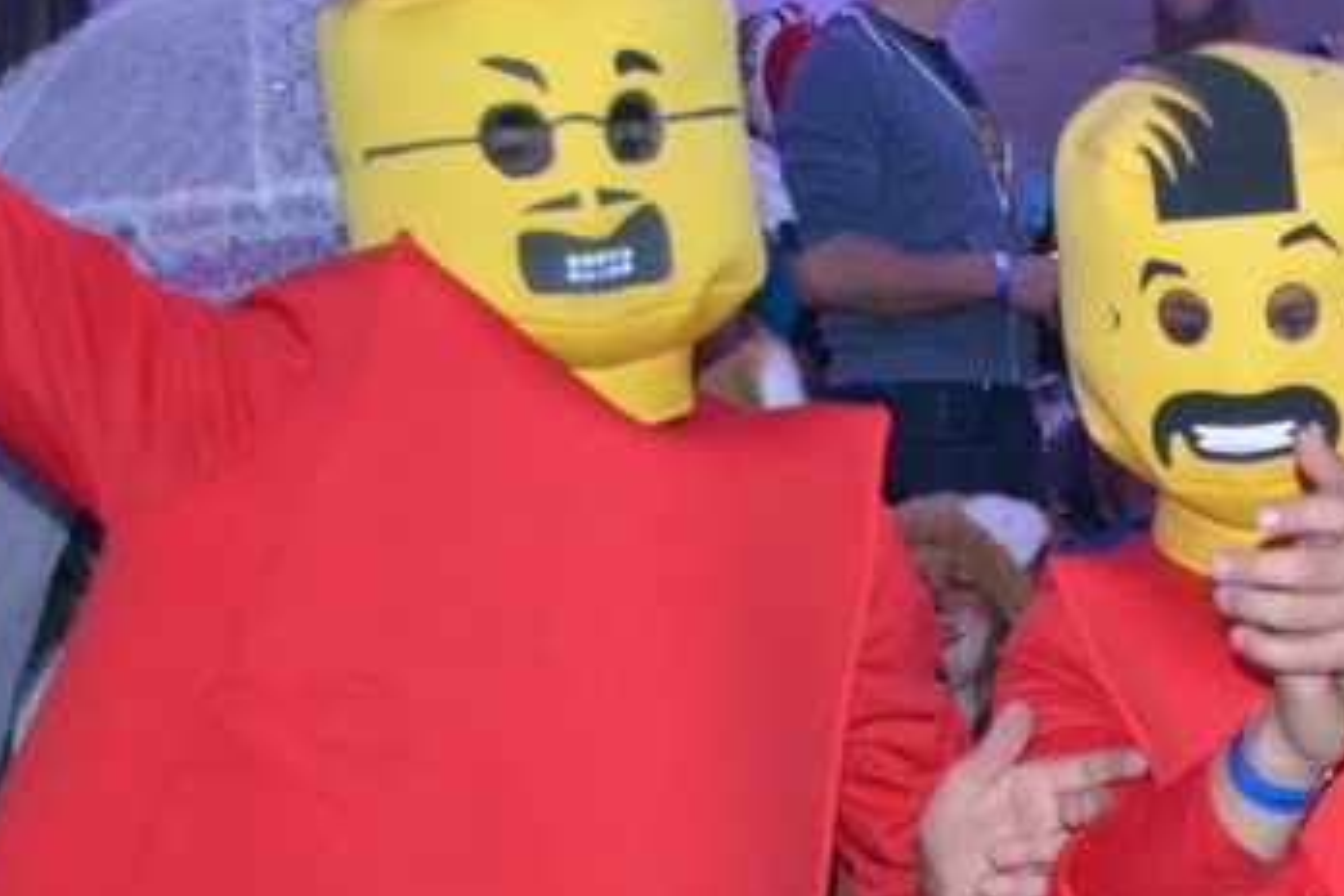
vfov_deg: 14.5
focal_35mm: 93
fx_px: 3472
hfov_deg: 20.4
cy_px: 915
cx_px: 1645
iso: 3200
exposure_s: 1/60
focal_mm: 18
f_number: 3.5
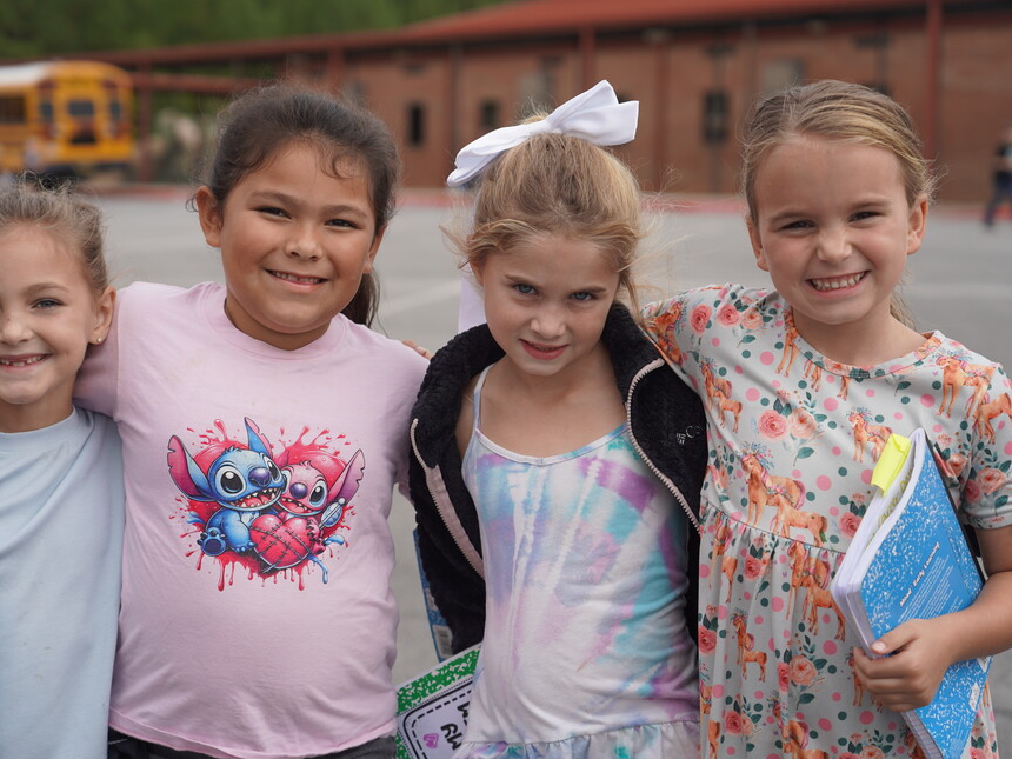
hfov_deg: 24.7
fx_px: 2310
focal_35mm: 79
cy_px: 372
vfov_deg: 18.7
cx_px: 451
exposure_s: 1/400
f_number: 4.5
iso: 100
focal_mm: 69
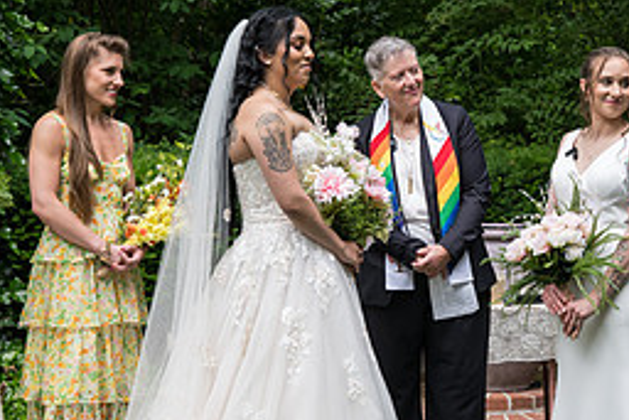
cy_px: 154
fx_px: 2063
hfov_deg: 17.2
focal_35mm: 118
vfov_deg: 11.6
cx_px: 467
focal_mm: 52
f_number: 4
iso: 500
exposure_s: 1/400
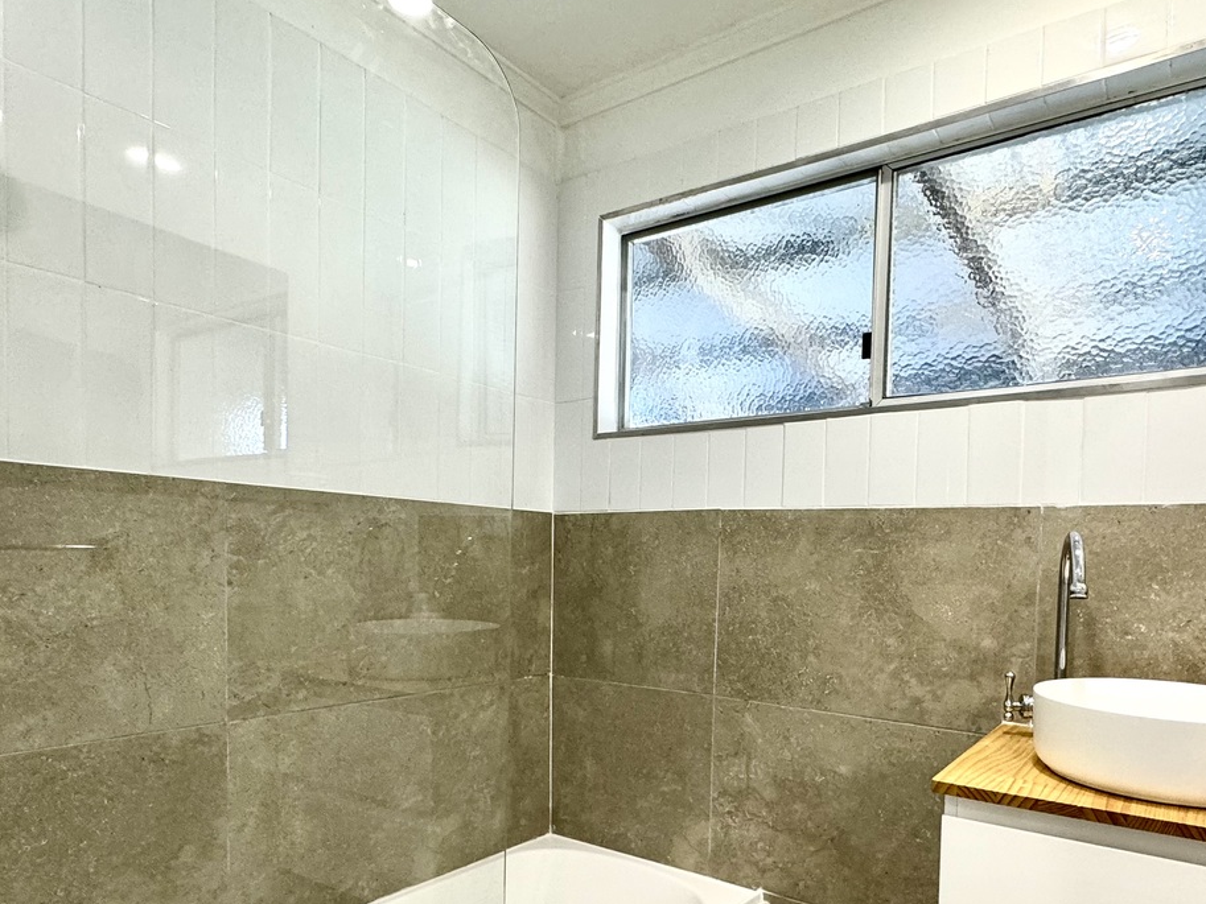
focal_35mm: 23
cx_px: 674
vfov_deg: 57.7
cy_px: 596
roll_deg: -1.8
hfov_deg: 73.6
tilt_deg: -2.6
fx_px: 801
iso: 200
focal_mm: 2.22
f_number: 2.2
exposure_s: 1/100
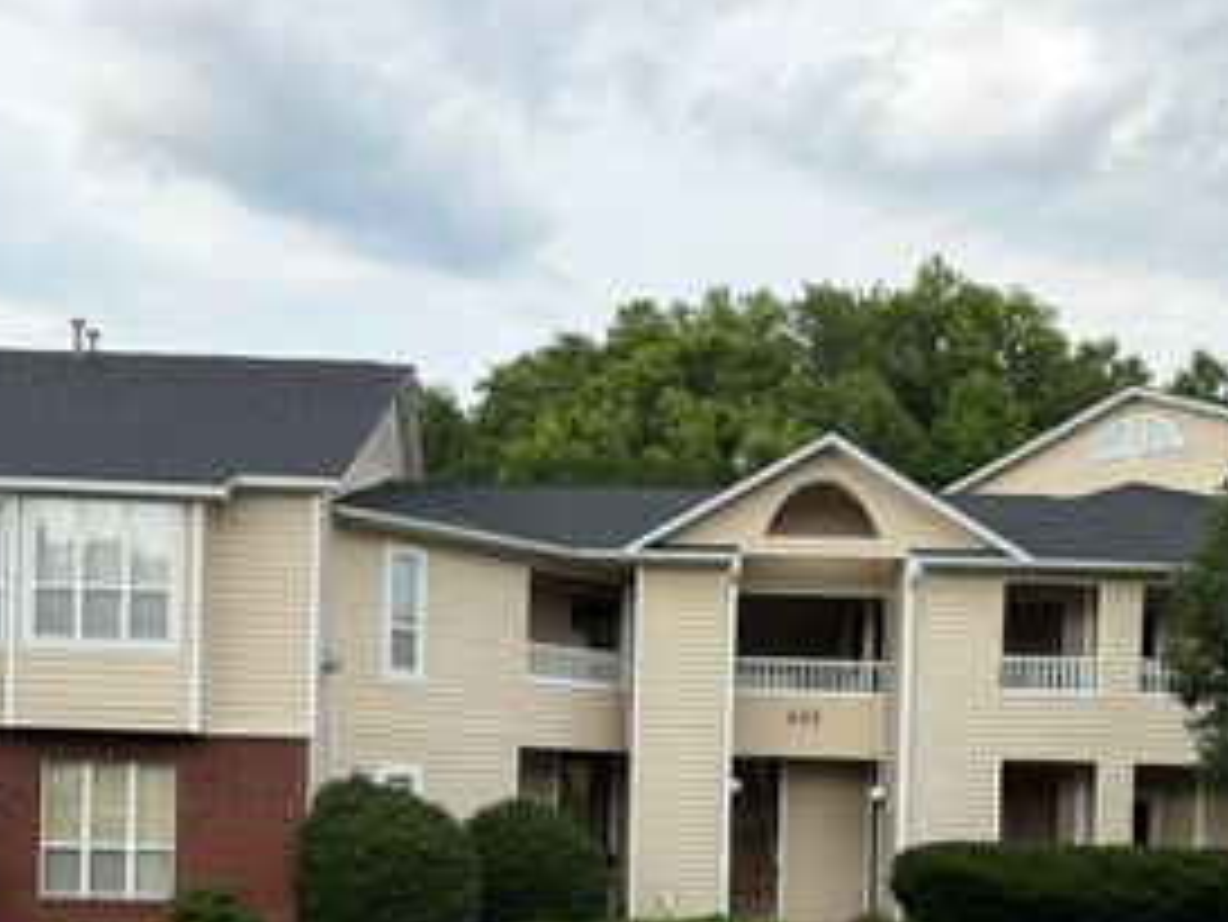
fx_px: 1562
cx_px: 544
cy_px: 798
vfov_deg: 31.6
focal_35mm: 44
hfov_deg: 42.9
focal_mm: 6.76
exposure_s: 1/2445
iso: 100
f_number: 1.78
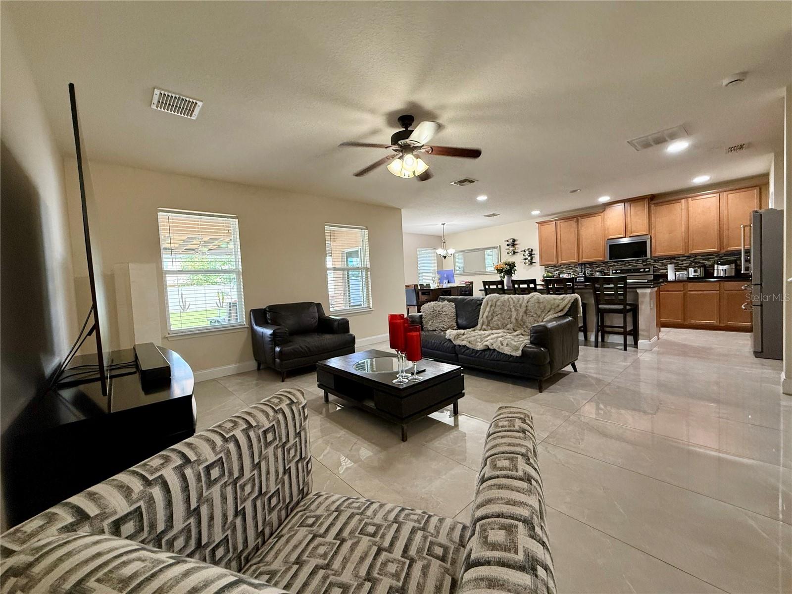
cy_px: 297
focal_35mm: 14
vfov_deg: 85.7
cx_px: 396
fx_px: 320
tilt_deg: -2.2
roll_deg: +3.2
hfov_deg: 102.1
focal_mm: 2.22
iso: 320
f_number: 2.2
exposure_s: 1/60
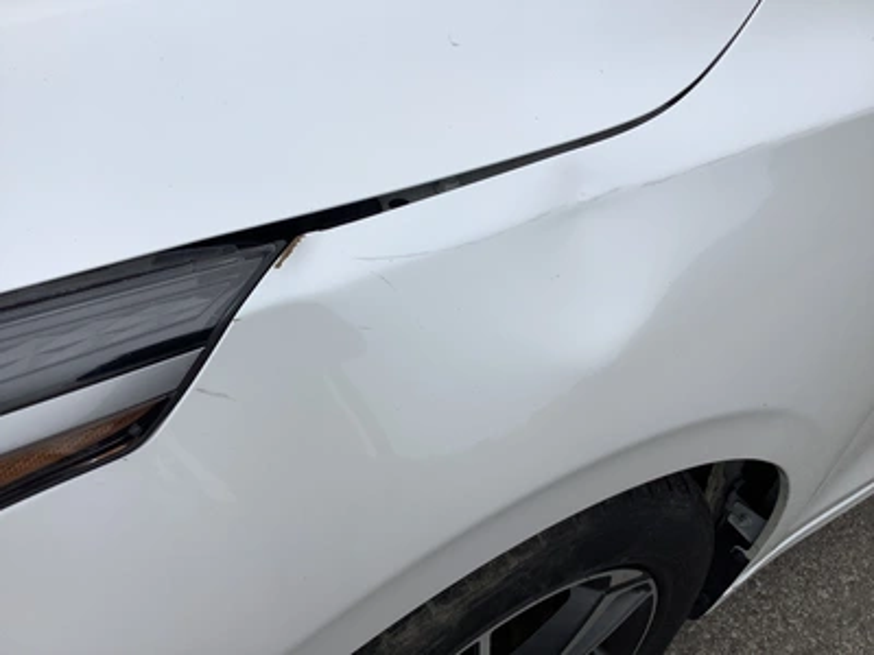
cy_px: 328
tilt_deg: -41.2
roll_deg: -7.3
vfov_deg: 45.4
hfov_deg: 58.4
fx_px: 783
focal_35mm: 31
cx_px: 437
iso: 25
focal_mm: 3.3
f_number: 2.4
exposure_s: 1/539
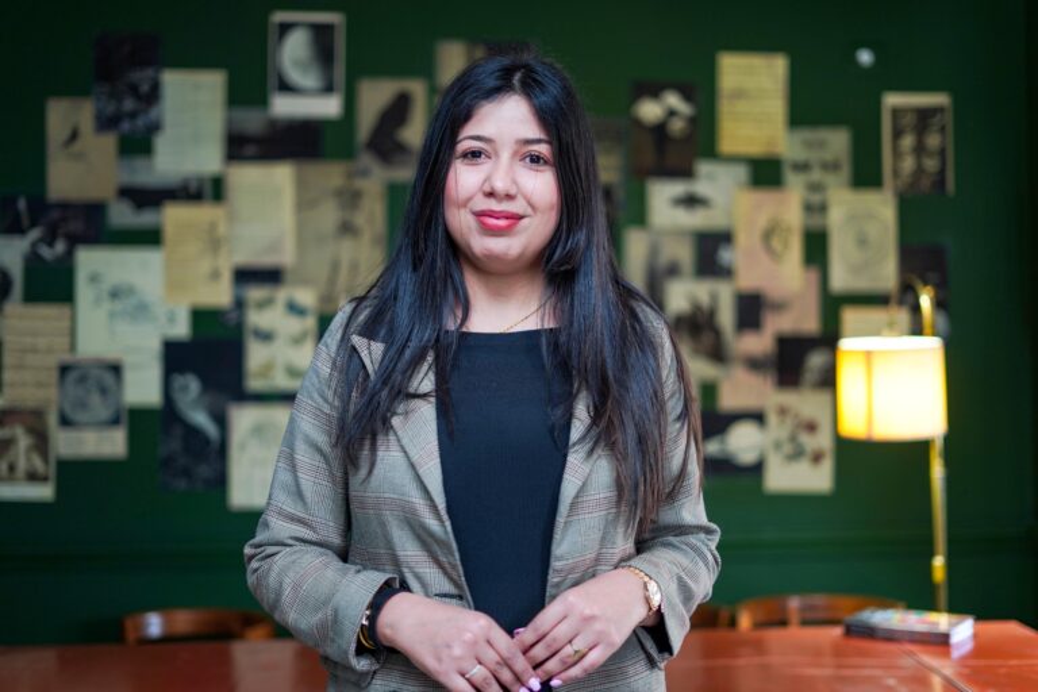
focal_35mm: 50
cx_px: 519
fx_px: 1442
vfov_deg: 27.0
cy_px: 346
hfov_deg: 39.6
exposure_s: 1/100
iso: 320
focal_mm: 50
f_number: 1.8
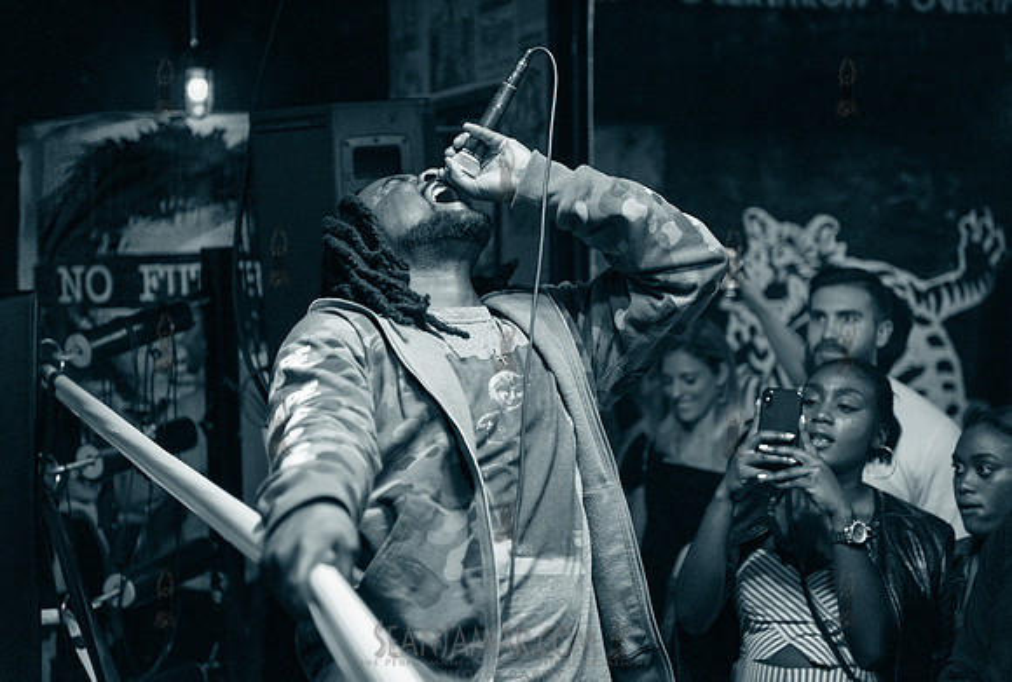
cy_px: 341
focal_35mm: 56
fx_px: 1589
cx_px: 510
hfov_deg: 35.3
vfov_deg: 24.2
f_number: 2.8
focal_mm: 56
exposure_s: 1/320
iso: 5000
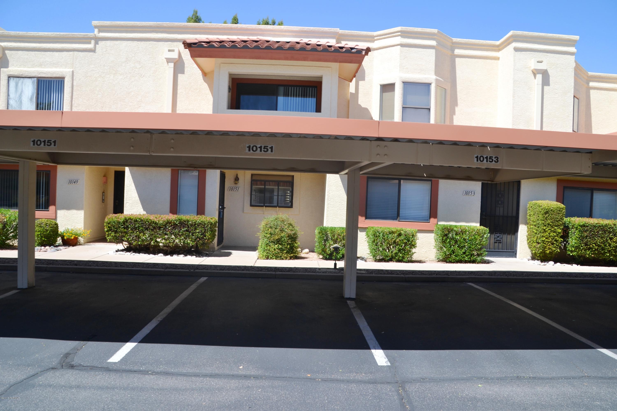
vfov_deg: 47.9
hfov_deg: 67.4
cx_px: 308
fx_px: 463
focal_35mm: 27
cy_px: 206
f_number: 8
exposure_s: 1/250
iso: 100
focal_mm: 18
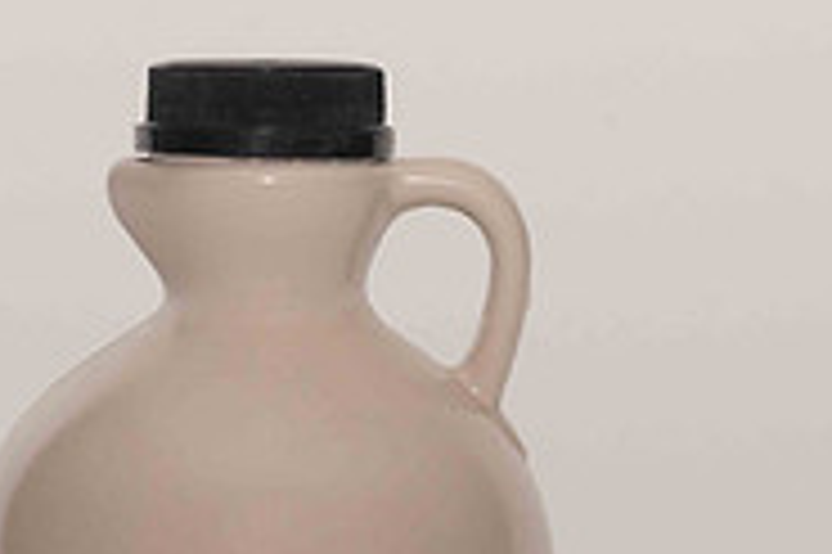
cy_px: 678
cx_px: 454
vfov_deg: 5.1
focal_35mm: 267
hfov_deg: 7.7
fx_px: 6165
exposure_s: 1/100
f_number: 13
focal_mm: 85
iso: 400
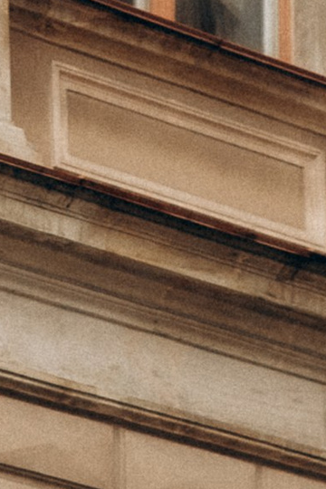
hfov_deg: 5.5
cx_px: -14
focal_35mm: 249
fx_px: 3382
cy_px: 1210
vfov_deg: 7.7
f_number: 1.4
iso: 800
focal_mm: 35
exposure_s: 1/8000
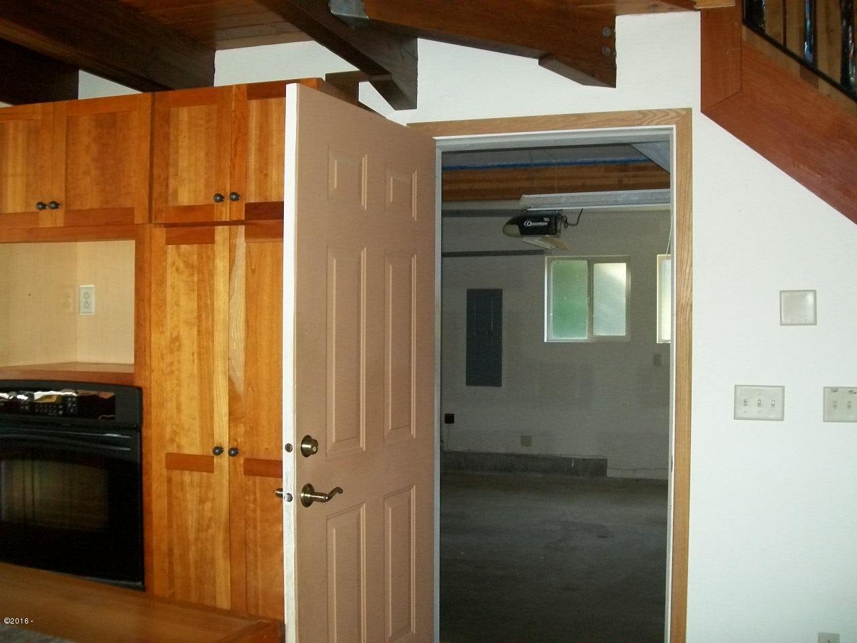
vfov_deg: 39.7
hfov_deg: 51.4
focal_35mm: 36
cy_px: 322
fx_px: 891
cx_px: 428
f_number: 2.7
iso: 160
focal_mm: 6
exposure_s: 1/60
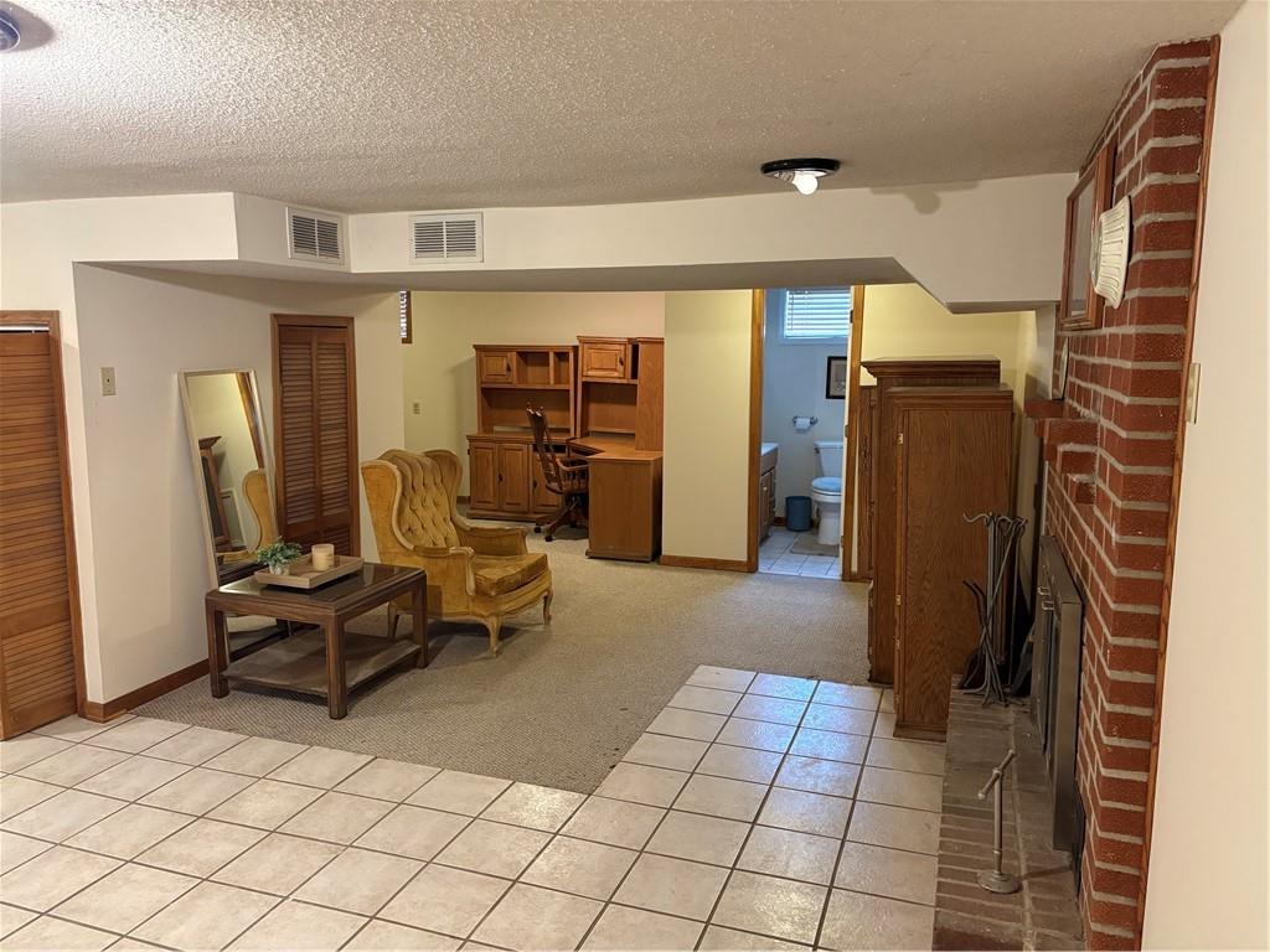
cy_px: 476
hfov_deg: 67.3
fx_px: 954
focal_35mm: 26
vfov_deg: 53.1
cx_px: 635
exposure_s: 1/40
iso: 400
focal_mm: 5.96
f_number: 1.6
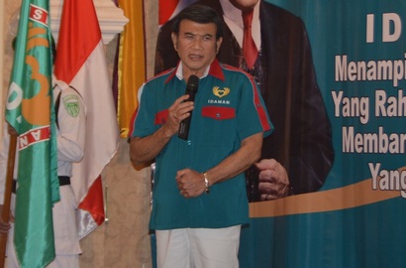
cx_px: 203
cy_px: 134
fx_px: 1146
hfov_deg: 20.1
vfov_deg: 13.3
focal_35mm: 102
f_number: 5.3
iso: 500
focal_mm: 68
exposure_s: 1/90
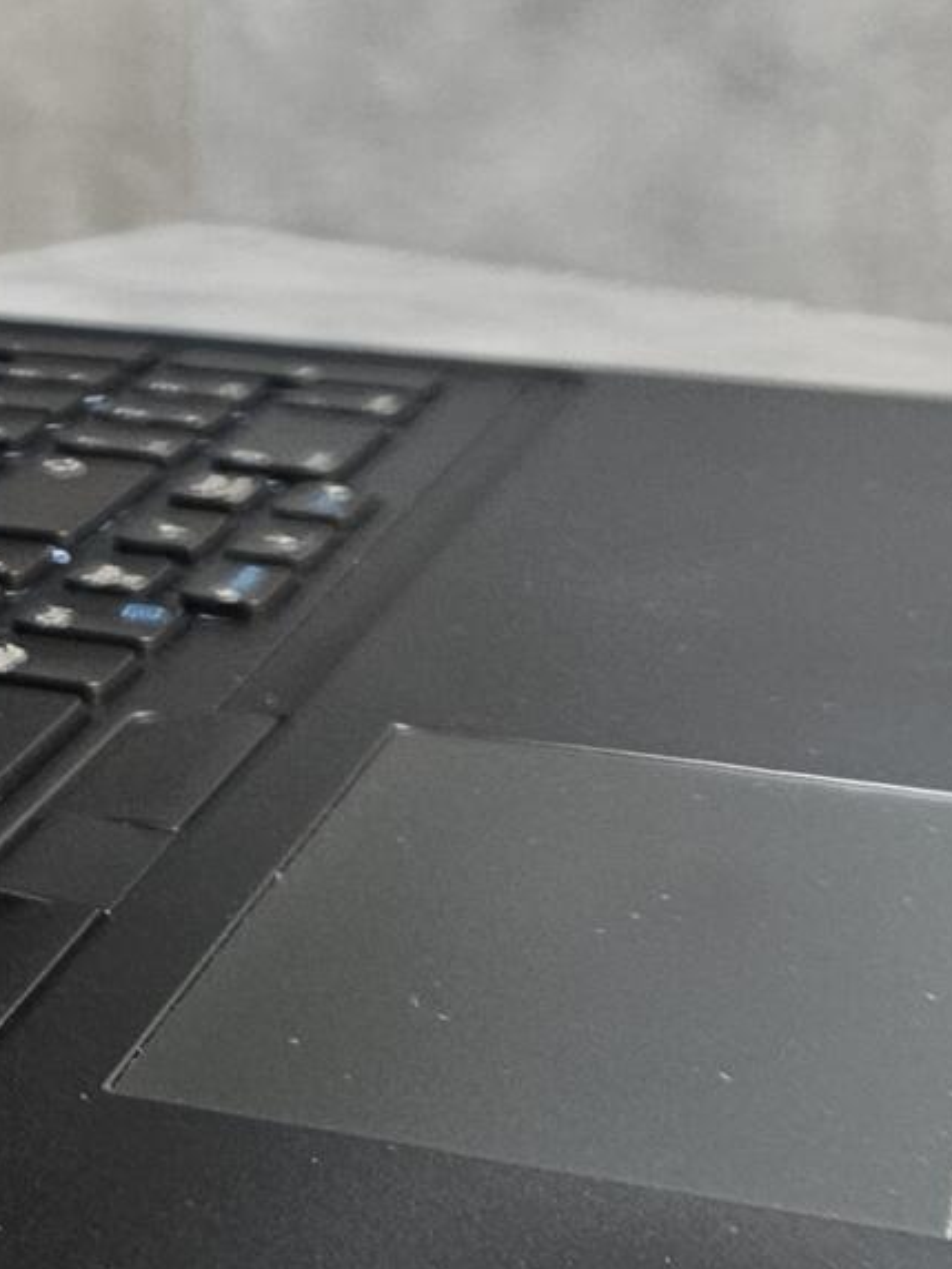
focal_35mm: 103
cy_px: -146
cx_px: -632
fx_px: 3777
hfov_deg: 13.3
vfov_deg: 18.3
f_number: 1.8
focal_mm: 5.4
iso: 320
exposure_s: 1/100
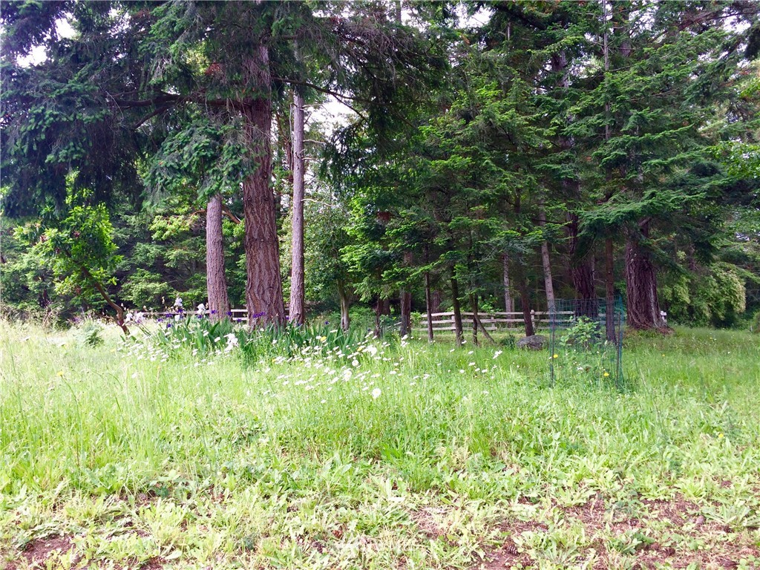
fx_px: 637
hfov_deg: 61.7
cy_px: 285
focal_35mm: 29
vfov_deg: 48.2
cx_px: 380
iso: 32
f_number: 2.2
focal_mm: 4.15
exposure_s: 1/179
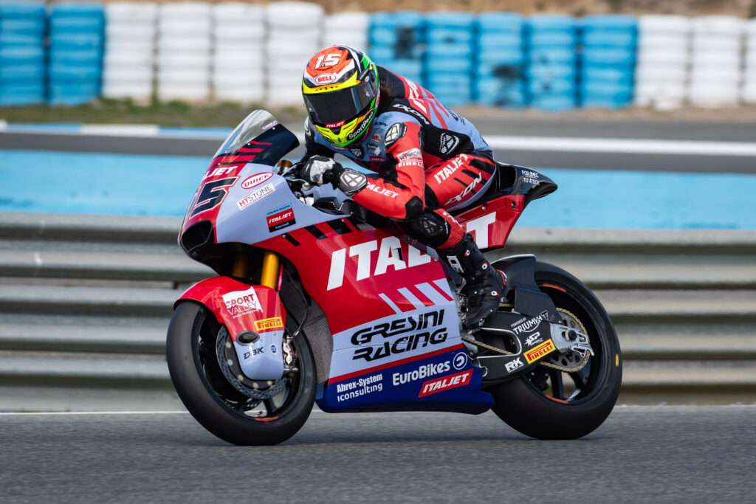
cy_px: 238
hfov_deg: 4.3
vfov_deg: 2.9
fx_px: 9973
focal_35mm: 475
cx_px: 399
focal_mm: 300
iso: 500
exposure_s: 1/1600
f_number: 6.3
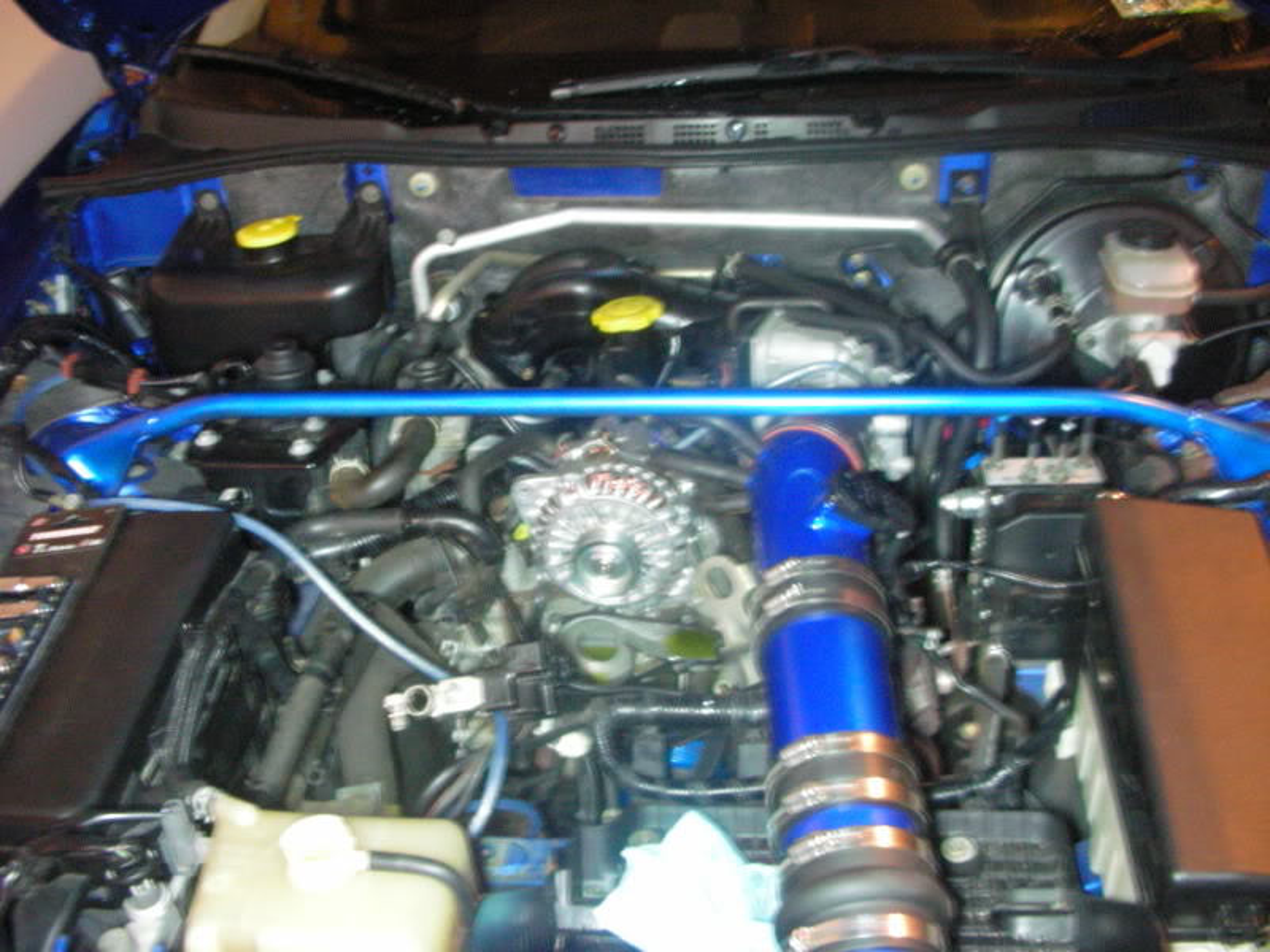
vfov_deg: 40.7
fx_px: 1284
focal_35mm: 35
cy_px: 476
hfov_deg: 52.6
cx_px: 635
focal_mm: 5.8
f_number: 3
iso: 400
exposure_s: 1/2.8
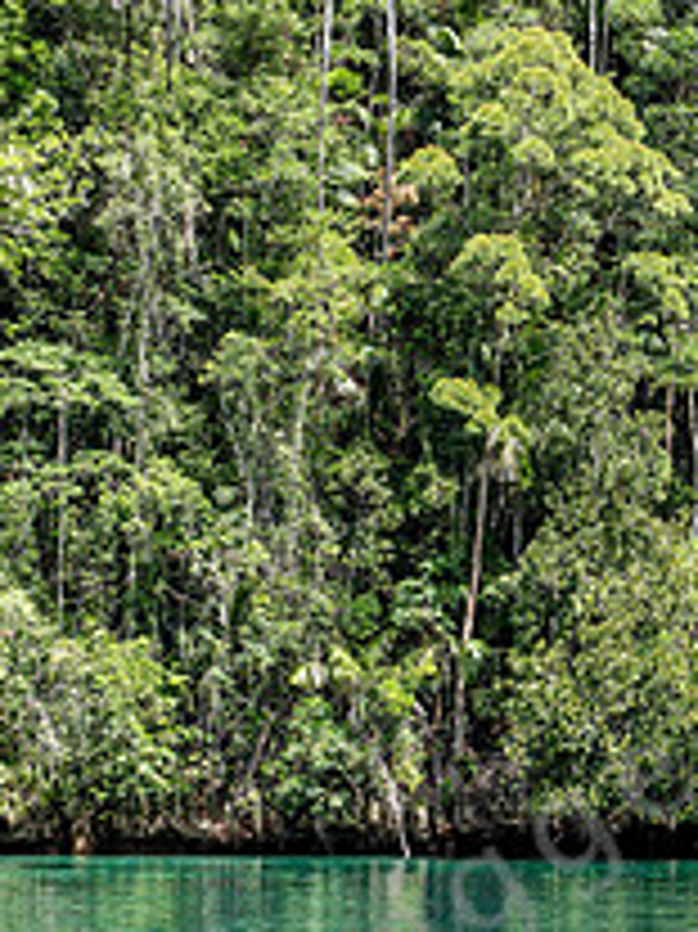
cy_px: 651
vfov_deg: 14.8
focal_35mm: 133
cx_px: 815
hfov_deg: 11.0
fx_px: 3579
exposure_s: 1/500
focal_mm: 47
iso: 500
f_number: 7.1
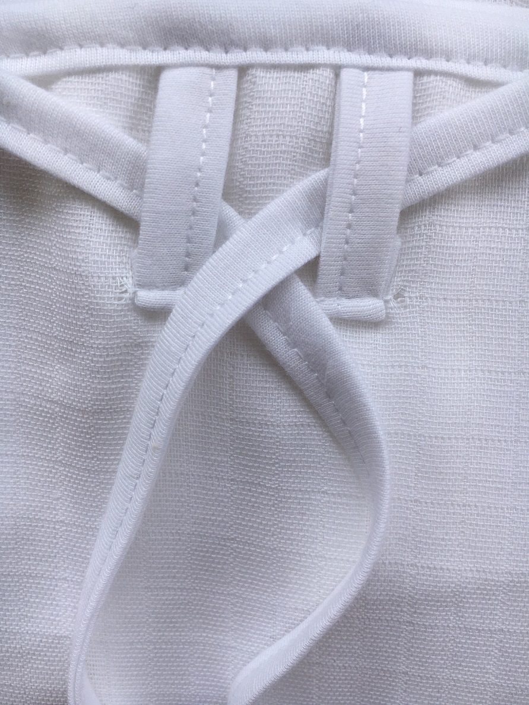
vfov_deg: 61.7
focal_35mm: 29
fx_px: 591
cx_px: 264
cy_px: 352
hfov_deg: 48.2
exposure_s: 1/1012
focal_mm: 4.15
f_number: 2.2
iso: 25
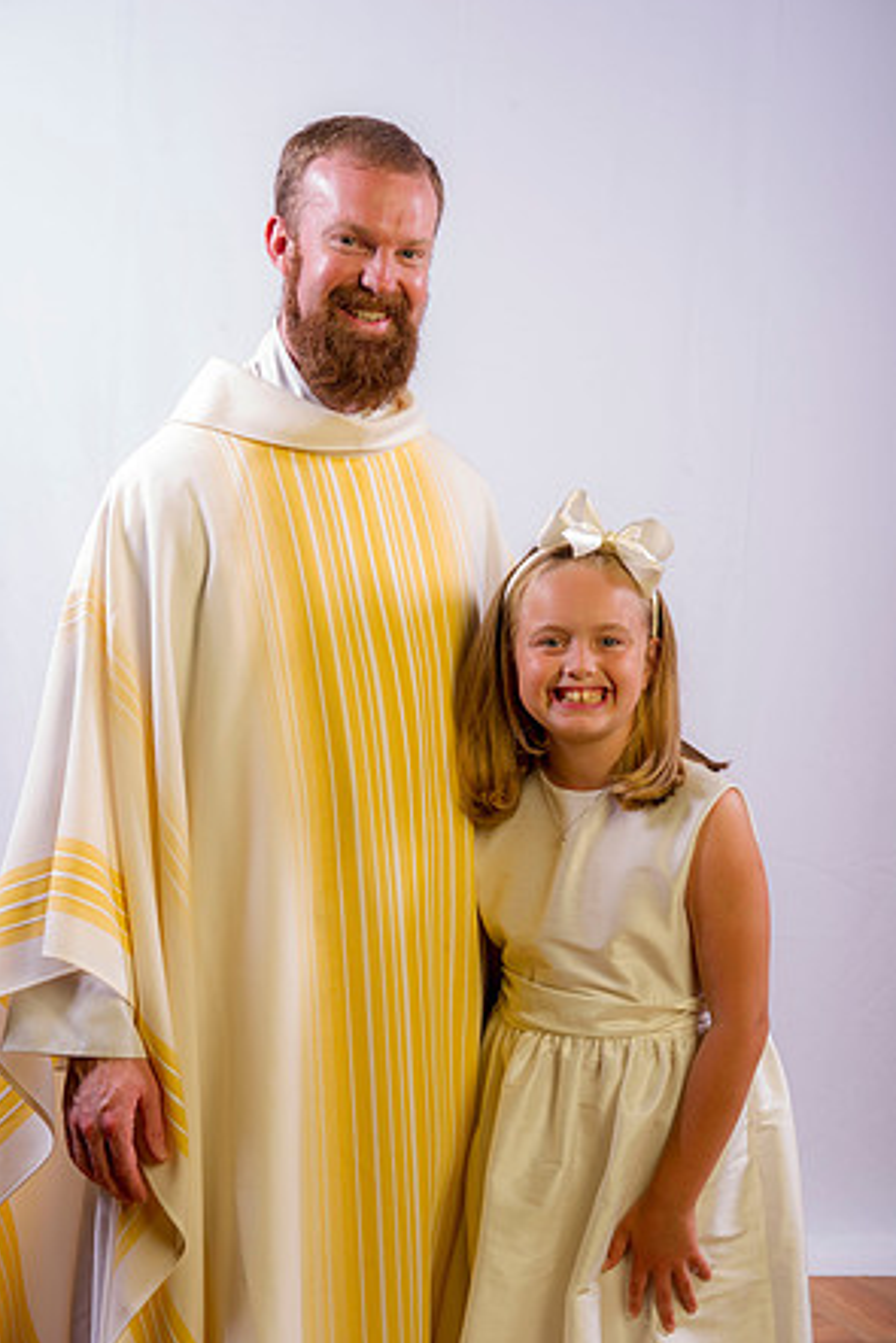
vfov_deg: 33.9
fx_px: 2201
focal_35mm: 59
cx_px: 448
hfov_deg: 23.0
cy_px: 675
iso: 100
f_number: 8
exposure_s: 1/200
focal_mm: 58
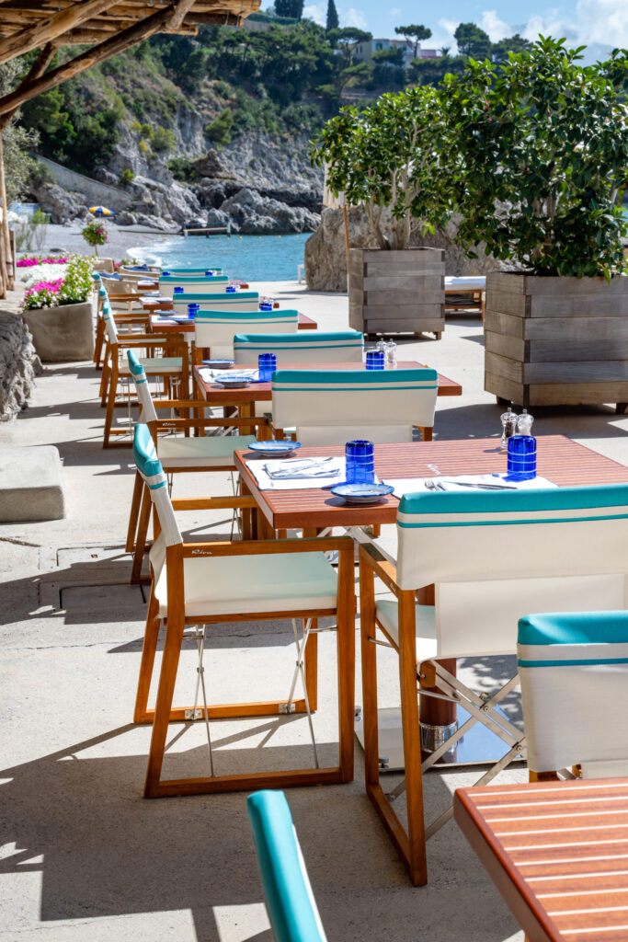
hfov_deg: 25.1
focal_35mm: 54
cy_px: 471
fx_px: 1412
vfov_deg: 36.9
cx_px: 314
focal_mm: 54
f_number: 11
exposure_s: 1/125
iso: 160
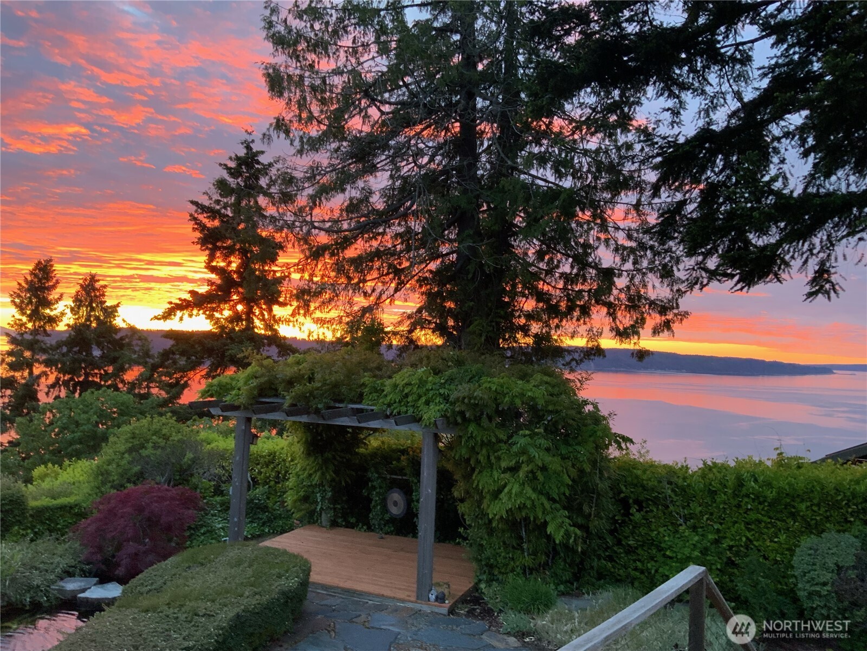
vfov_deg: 48.2
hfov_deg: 61.7
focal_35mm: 29
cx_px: 434
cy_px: 326
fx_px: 726
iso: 125
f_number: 1.8
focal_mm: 3
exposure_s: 1/60
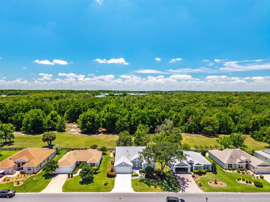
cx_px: 135
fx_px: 187
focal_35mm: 24
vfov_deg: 56.8
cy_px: 101
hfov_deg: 71.6
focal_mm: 8.67
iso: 130
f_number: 1.8
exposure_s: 1/400
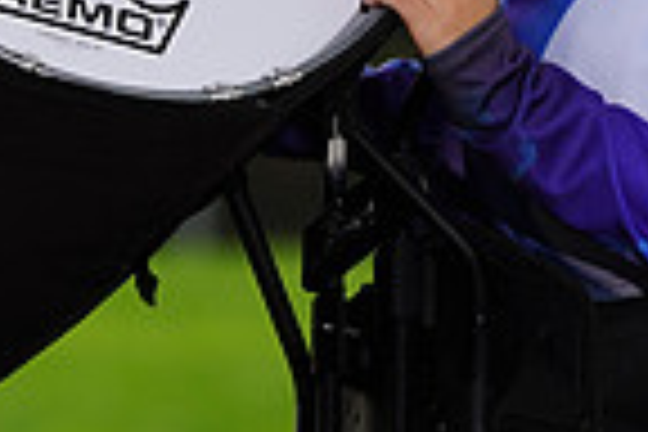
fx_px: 19636
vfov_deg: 1.3
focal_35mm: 1091
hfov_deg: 1.9
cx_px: 158
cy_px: -234
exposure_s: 1/160
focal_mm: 271
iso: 160
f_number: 8
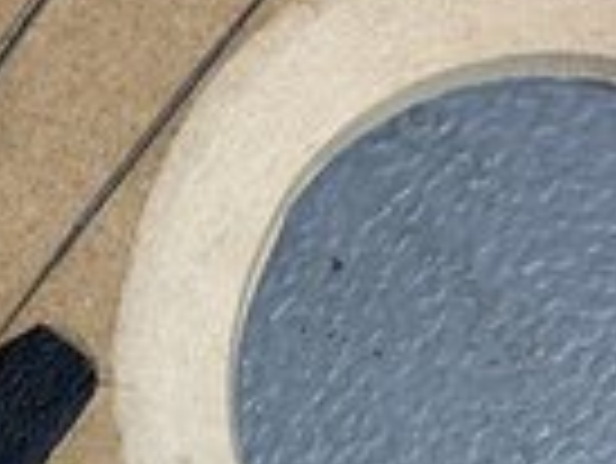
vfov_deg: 18.5
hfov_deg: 25.6
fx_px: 1354
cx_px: 301
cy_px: 536
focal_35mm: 76
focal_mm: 4.25
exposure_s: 1/50
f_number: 1.8
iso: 320
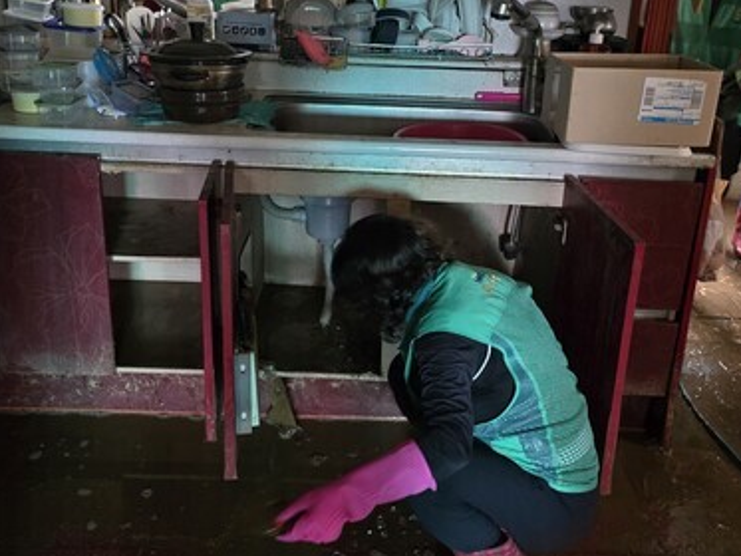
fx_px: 792
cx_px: 366
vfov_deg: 38.5
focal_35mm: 37
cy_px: 222
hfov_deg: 50.1
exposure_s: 1/30
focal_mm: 6.3
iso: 1250
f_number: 1.7
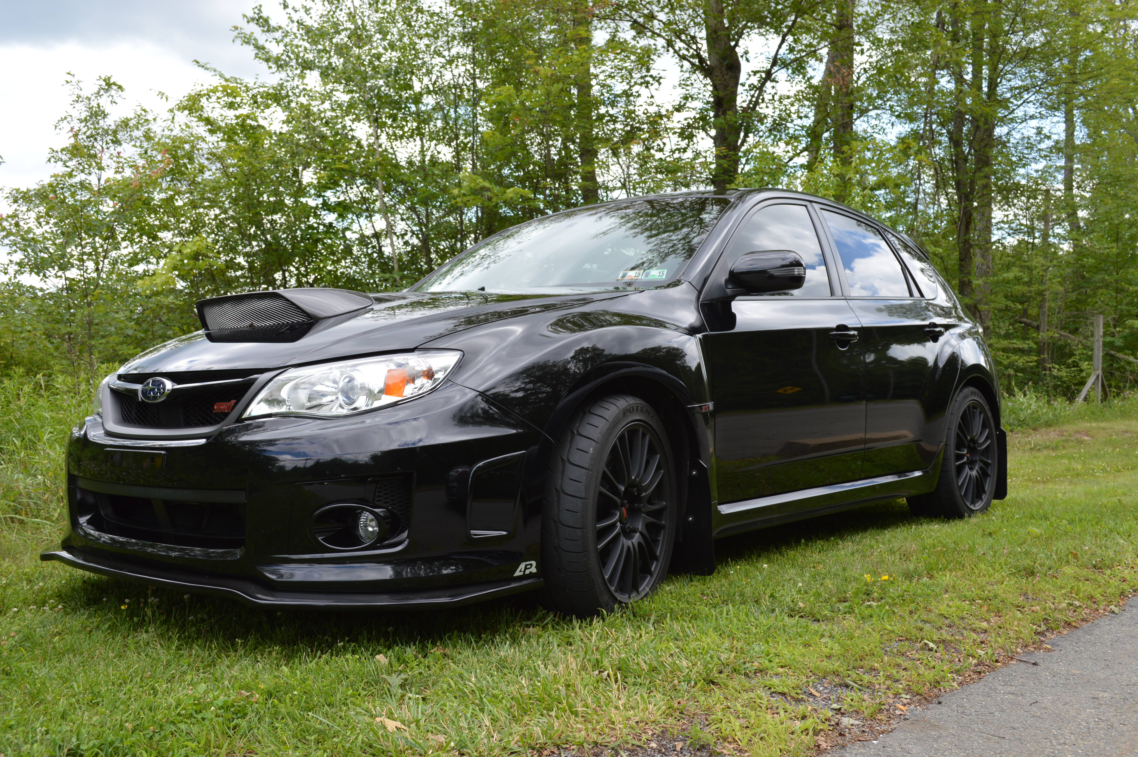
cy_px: 378
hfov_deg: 53.2
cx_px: 569
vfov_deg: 36.8
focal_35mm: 36
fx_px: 1137
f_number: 6.3
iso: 200
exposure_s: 1/200
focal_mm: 24
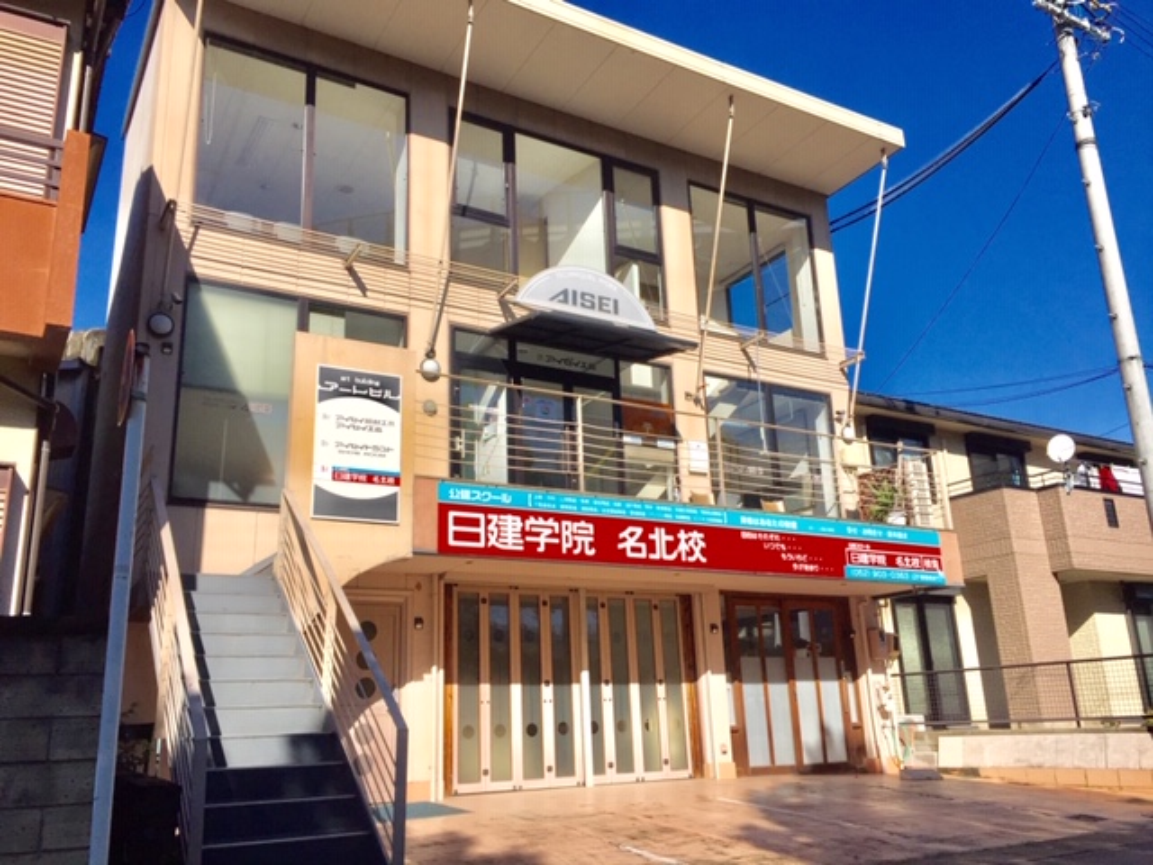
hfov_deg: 61.7
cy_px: 432
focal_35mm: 29
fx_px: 966
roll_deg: +1.1
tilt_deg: +16.8
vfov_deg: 48.2
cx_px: 576
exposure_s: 1/3049
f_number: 2.2
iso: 32
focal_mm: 4.15
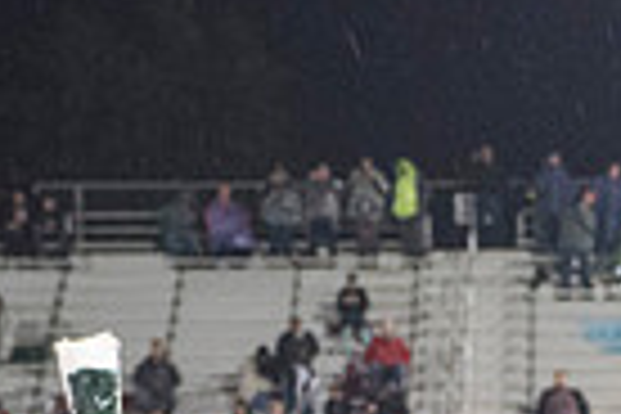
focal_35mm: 295
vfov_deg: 4.6
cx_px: 742
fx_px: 5088
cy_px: 740
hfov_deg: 6.9
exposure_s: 1/125
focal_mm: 70
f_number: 5.6
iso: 5000
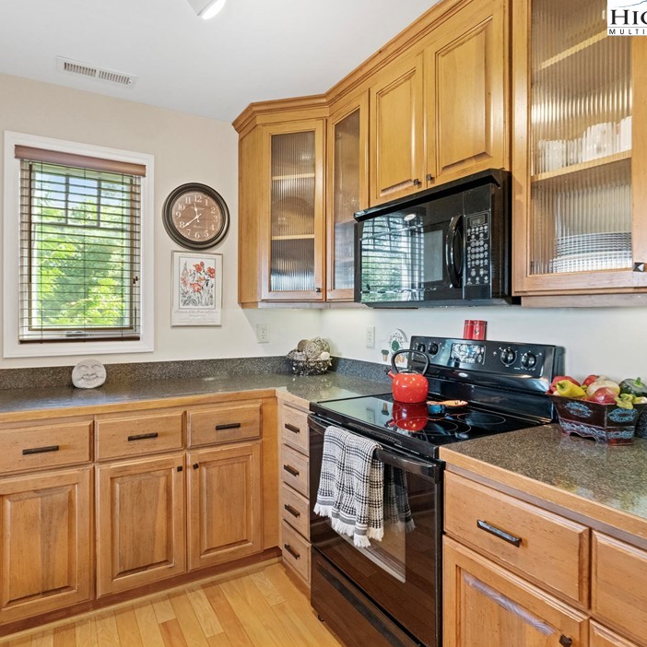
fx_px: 444
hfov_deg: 72.1
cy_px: 319
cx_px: 307
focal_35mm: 21
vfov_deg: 72.1
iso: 6400
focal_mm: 16
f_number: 6.3
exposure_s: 1/15
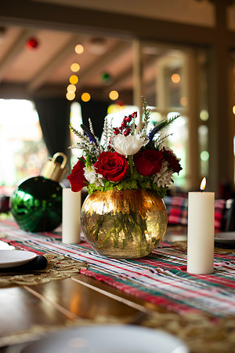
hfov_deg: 27.0
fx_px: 490
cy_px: 176
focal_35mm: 50
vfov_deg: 39.6
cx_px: 118
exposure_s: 1/200
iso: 320
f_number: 2.5
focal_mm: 50
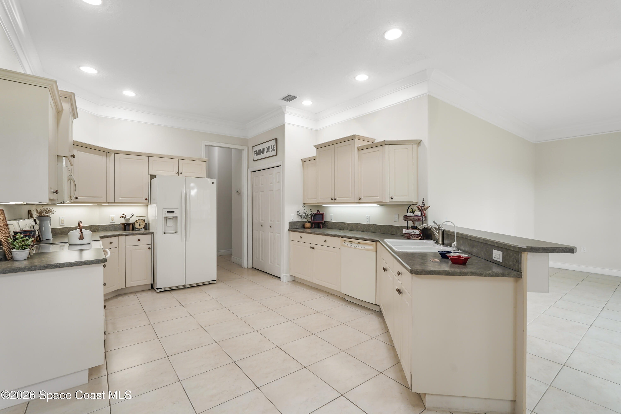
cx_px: 310
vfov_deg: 73.7
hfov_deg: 96.7
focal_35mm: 16
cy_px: 207
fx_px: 276
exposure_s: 1/30
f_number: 8
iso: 400
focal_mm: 16
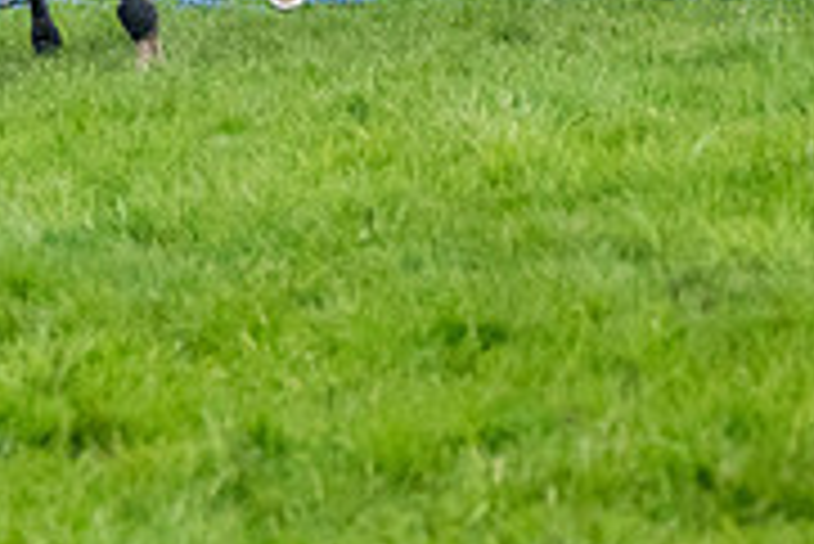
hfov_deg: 4.4
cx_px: -252
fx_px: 10635
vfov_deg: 2.9
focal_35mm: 470
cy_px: -220
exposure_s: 1/1600
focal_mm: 98
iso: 2000
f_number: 4
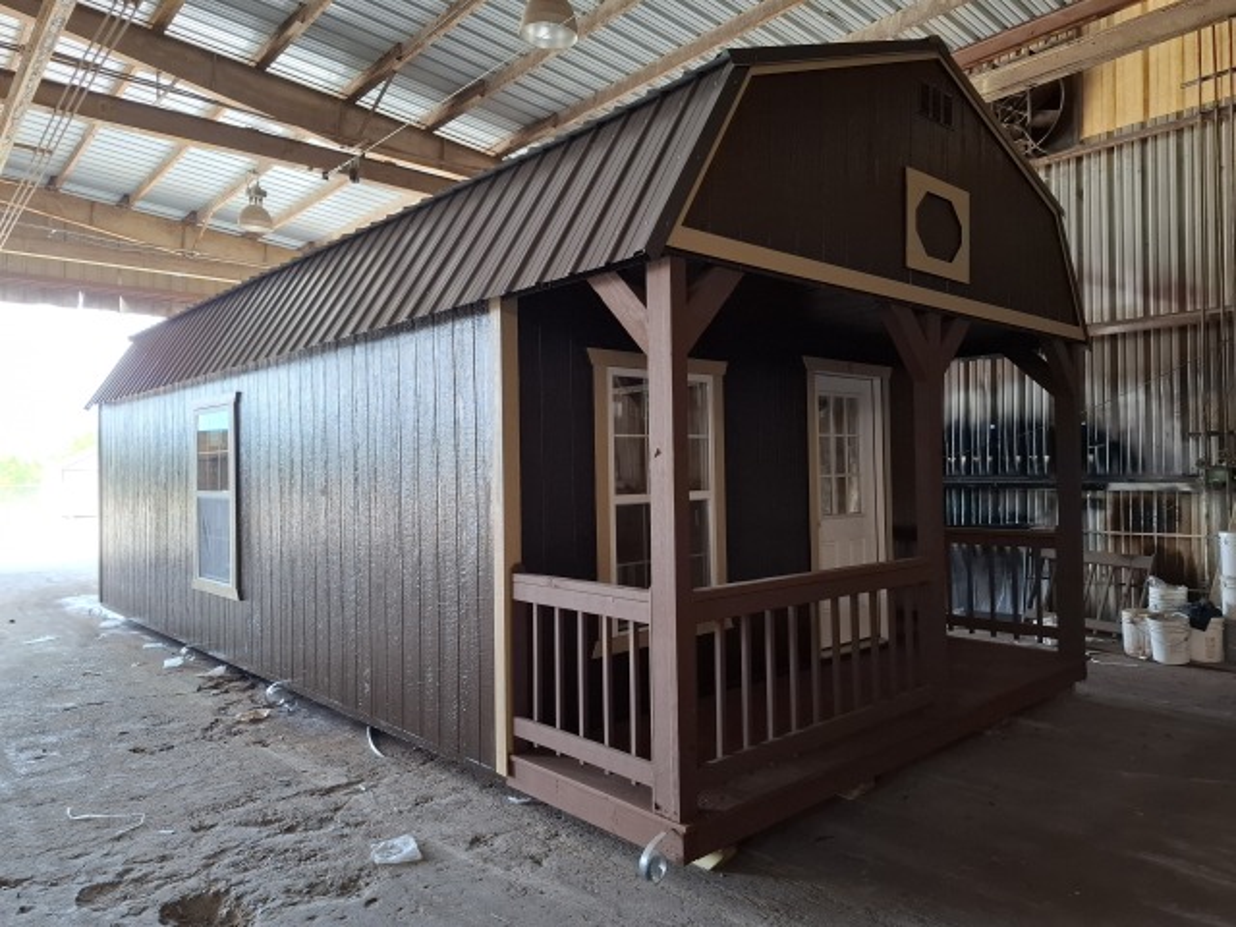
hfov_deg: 73.9
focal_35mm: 23
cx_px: 618
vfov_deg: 58.9
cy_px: 464
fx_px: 821
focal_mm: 5.54
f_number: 1.8
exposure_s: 1/120
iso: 250
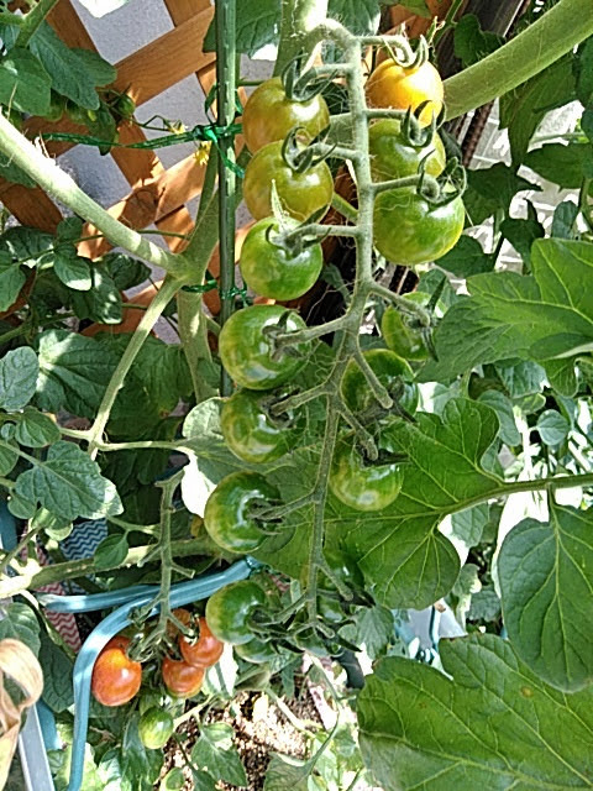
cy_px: 396
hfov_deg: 51.4
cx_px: 296
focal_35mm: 27
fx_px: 617
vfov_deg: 65.3
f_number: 2.2
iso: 90
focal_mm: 3.46
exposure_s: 1/125
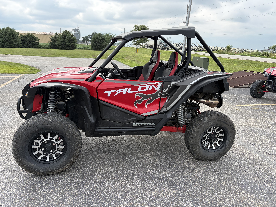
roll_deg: -1.9
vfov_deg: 53.1
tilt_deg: -15.6
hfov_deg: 67.3
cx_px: 138
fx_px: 207
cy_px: 104
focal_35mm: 26
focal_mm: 5.96
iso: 64
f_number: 1.6
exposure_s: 1/2012
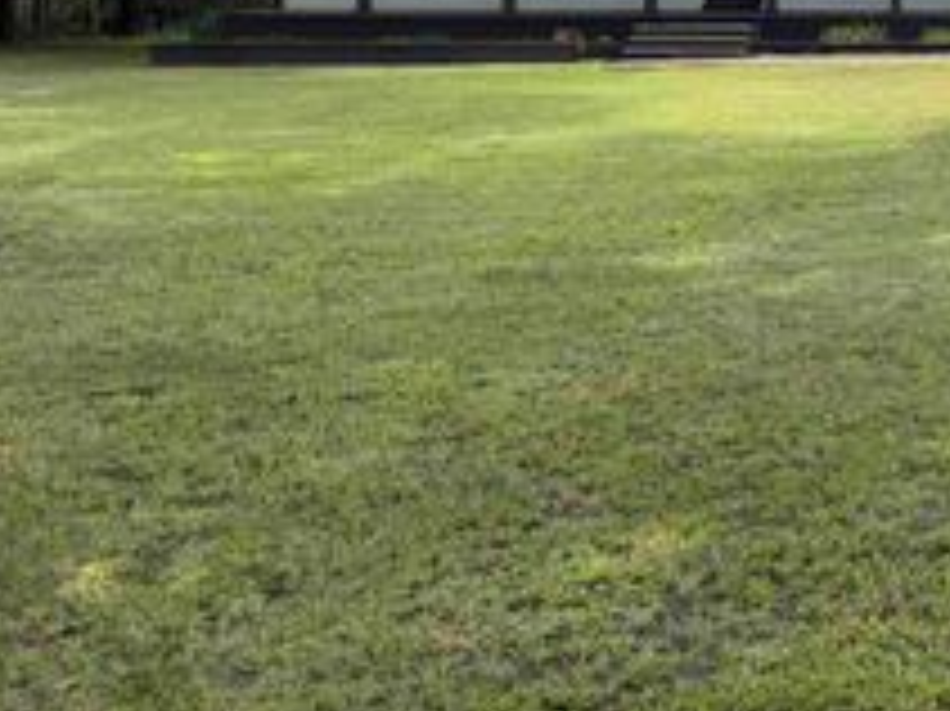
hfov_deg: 29.6
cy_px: -16
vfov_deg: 24.4
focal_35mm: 57
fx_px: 1563
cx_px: 1108
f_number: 1.78
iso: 100
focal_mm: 6.76
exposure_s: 1/1553
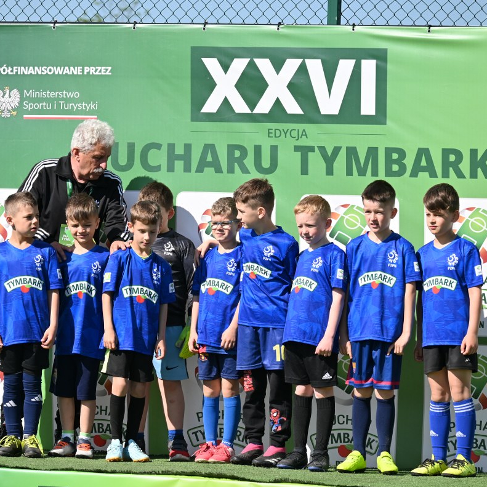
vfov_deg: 7.2
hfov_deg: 7.2
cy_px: 242
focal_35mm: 242
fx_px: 3846
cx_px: 207
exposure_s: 1/1250
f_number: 5.6
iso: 200
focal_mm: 125
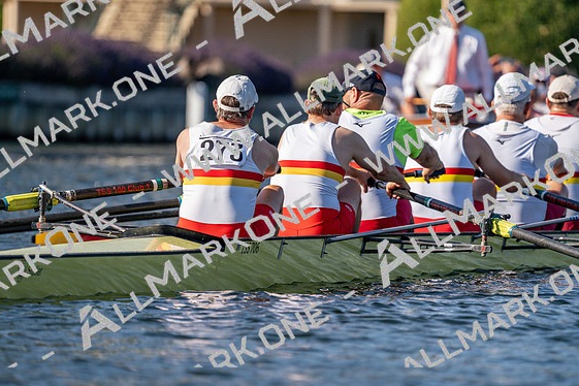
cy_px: 190
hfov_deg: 4.6
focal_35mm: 452
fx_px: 7269
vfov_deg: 3.0
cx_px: 289
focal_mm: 437
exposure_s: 1/1600
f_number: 6.3
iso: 250
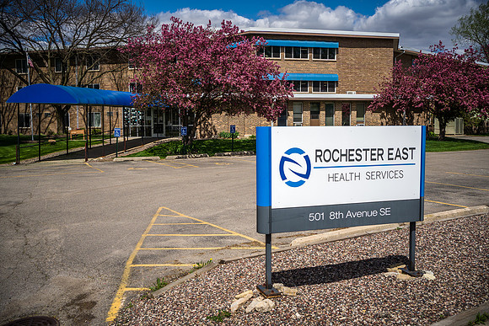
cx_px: 242
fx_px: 485
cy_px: 163
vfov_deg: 37.2
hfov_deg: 53.5
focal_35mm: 36
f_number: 8
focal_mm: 35
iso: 100
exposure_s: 1/500
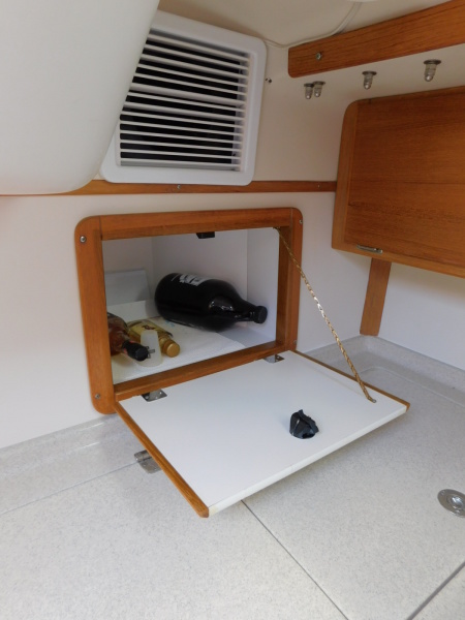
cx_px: 232
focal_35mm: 23
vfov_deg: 73.9
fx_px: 412
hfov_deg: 58.9
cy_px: 310
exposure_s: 1/30
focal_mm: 4
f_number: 3
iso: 160
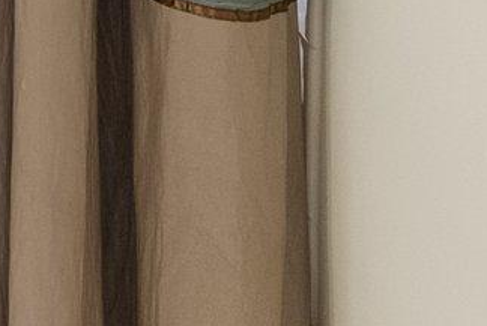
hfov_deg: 11.2
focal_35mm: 101
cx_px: -1009
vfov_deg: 10.6
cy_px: -566
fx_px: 1368
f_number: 9
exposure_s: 1.3
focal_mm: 16
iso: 640
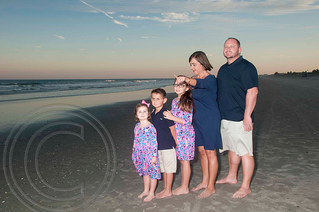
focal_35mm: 36
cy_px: 106
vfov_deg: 36.8
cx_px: 160
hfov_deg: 53.2
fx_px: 319
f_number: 8
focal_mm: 24
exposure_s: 1/160
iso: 200
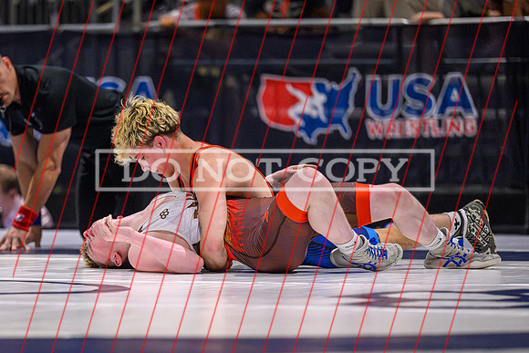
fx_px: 4691
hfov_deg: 6.5
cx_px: 162
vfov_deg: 4.3
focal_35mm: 319
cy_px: 255
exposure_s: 1/800
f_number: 2.8
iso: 10000
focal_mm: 200
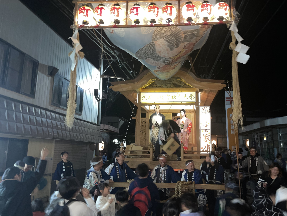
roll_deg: -1.4
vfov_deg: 45.4
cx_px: 161
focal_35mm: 31
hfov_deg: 58.2
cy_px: 100
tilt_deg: +10.7
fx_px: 257
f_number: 1.6
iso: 400
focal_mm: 4.2
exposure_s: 1/4
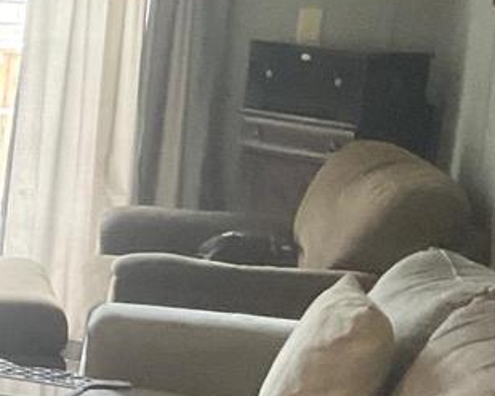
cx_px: -614
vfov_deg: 11.7
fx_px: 1933
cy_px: 255
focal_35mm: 132
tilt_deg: -10.9
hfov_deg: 12.2
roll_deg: -0.7
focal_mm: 3
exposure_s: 1/60
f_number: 1.8
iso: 200
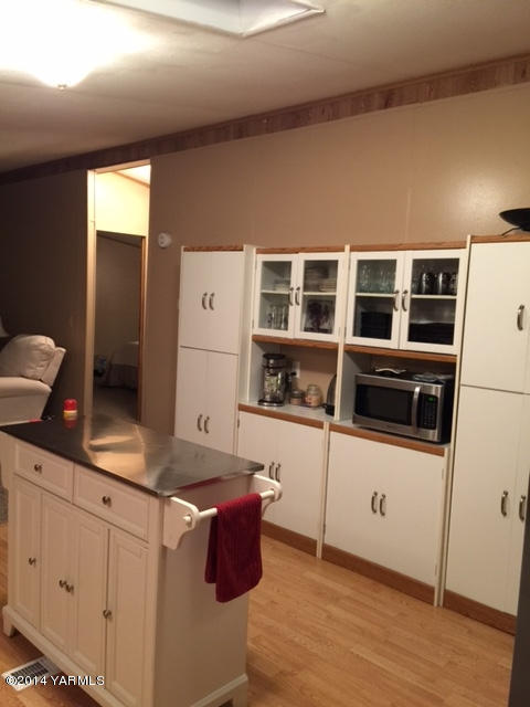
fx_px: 592
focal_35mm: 29
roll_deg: -3.8
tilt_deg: -4.9
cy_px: 354
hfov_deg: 48.2
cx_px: 265
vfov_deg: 61.7
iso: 100
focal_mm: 4.15
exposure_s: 1/8
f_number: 2.2
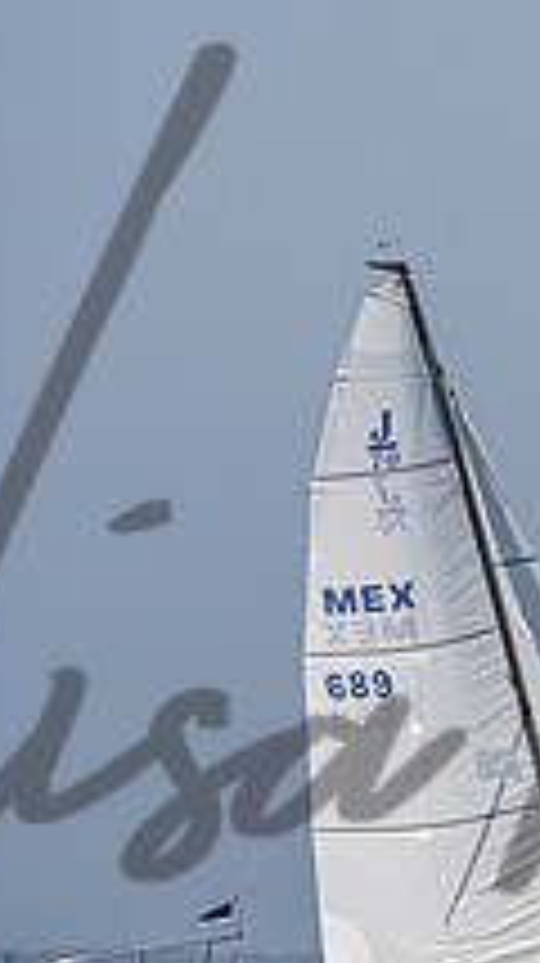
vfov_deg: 2.9
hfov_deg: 1.6
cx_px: 1251
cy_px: 583
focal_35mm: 738
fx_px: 18831
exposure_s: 1/2000
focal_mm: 200
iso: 400
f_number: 8
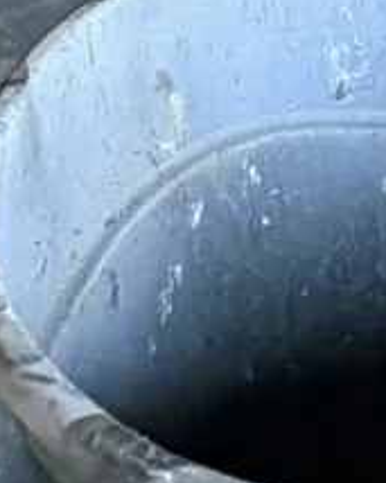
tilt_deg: -7.1
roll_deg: -1.9
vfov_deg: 8.5
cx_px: 463
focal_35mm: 175
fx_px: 2501
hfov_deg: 8.7
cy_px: -1131
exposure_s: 1/60
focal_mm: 6.76
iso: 800
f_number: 1.78
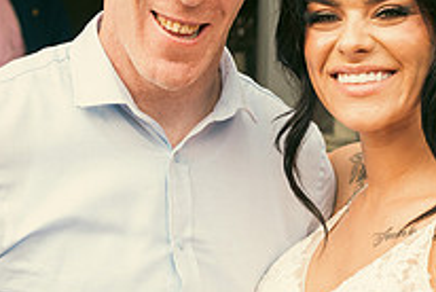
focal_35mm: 135
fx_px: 1637
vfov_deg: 10.2
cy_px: 183
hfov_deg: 15.2
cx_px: 237
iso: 160
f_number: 5.6
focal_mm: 48
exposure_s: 1/160
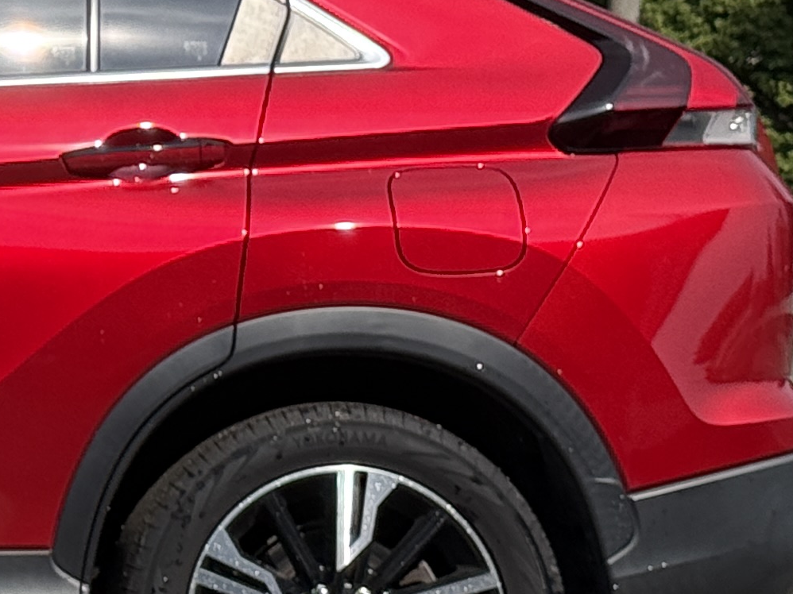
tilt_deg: +1.4
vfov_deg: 7.7
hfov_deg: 9.7
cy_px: 214
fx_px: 4443
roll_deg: -0.9
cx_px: -581
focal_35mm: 194
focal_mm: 6.76
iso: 100
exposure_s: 1/4878
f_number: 1.78
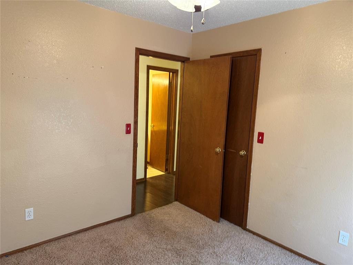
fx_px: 245
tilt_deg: -4.1
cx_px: 176
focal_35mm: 24
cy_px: 132
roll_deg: -2.3
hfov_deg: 71.6
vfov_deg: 56.8
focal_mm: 6.76
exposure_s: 1/60
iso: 320
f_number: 1.78
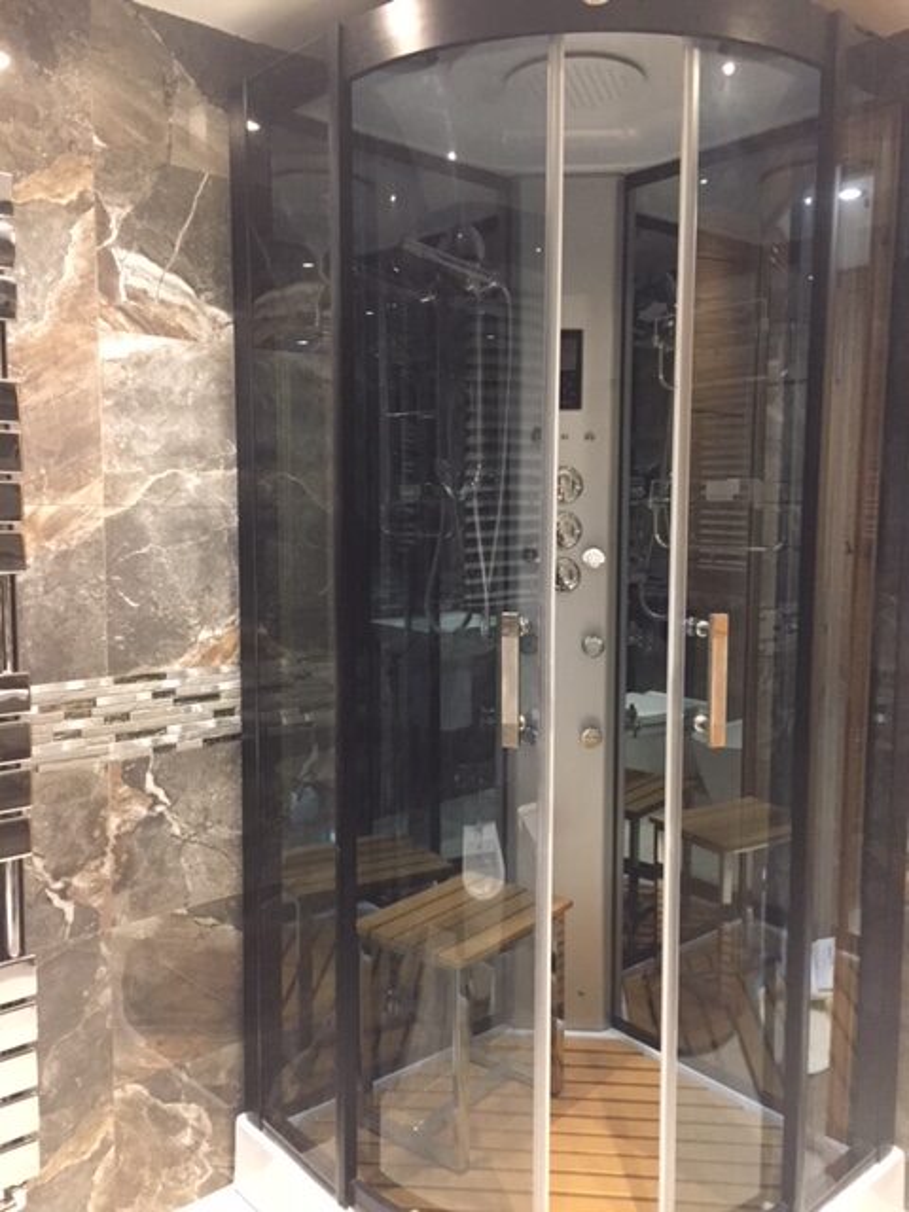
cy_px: 606
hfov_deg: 48.2
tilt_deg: -5.3
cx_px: 454
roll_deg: +0.2
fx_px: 1015
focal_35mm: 29
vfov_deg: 61.7
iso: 320
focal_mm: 4.15
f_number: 2.2
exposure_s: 1/17
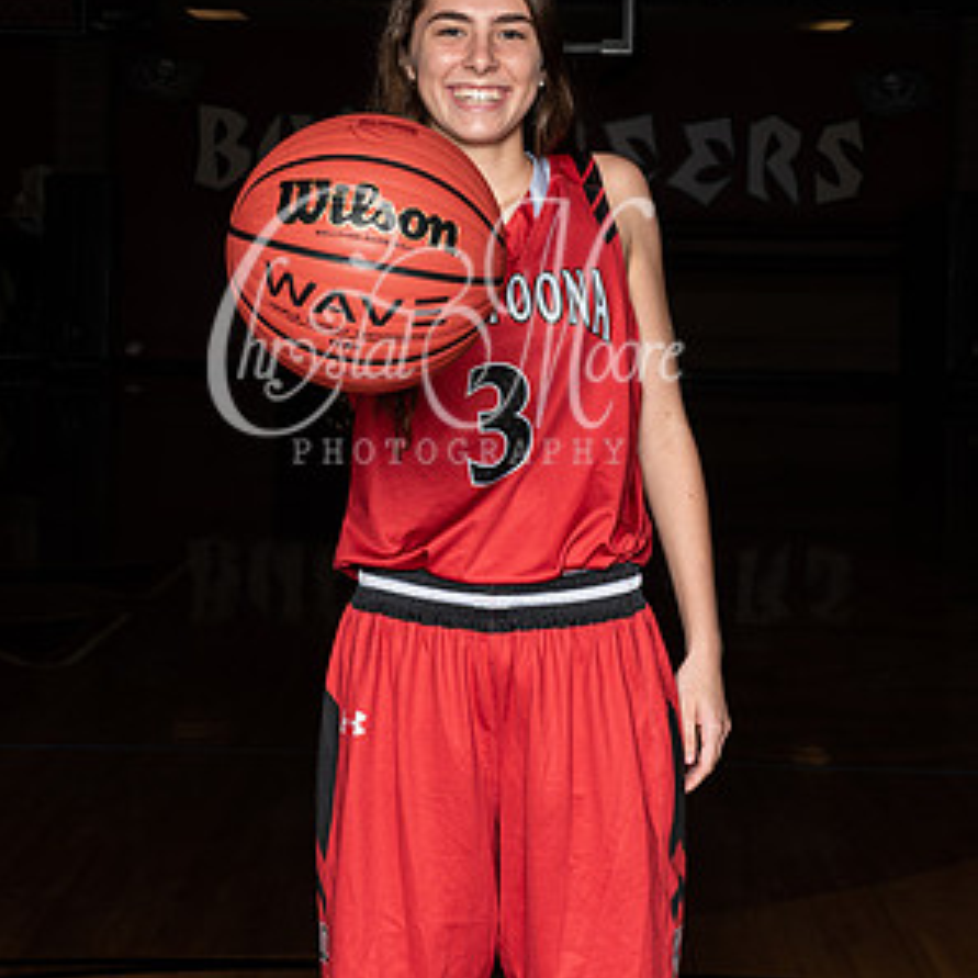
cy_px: 300
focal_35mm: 90
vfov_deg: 19.2
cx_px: 487
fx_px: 2877
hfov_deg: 19.3
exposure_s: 1/200
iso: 320
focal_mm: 70
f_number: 14
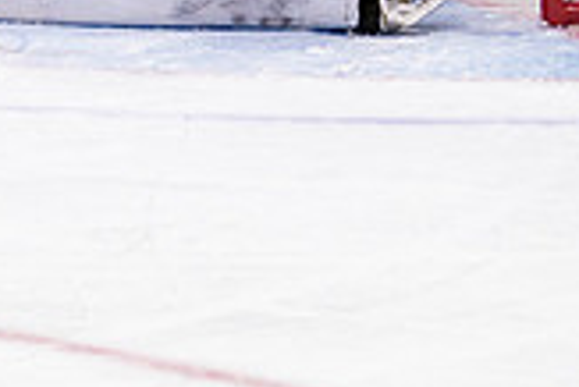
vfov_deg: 2.9
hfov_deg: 4.3
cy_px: -111
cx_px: 118
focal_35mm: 480
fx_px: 7727
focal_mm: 95
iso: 640
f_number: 2.8
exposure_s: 1/640
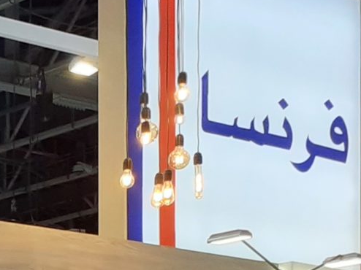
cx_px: -416
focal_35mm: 140
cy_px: 540
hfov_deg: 12.1
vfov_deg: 9.8
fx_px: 1459
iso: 40
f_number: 1.9
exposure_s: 1/146
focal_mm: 3.6
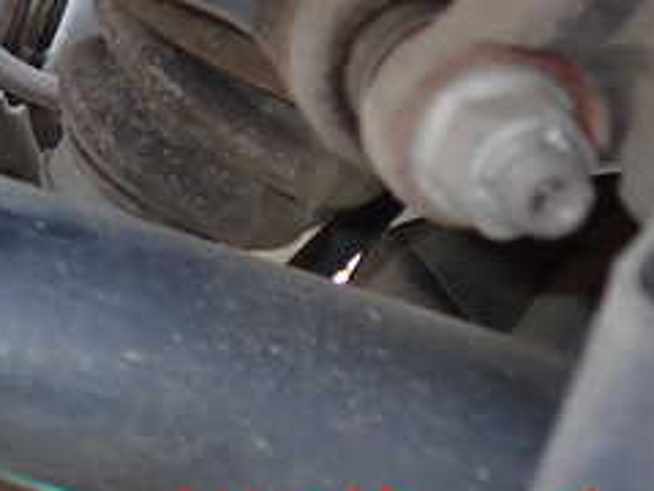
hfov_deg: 24.6
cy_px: -63
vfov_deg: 18.8
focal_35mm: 75
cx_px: -22
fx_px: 1417
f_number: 2.3
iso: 100
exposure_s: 1/60
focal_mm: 5.4
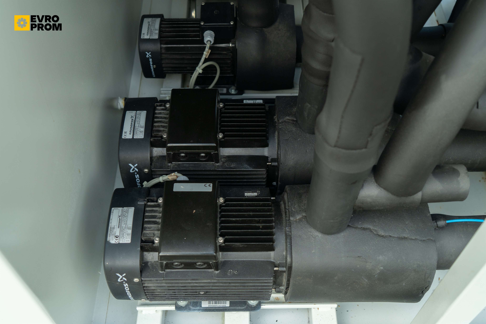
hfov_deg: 50.7
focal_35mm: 38
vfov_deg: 35.0
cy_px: 162
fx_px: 513
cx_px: 243
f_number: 4
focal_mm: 38
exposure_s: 1/60
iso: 250
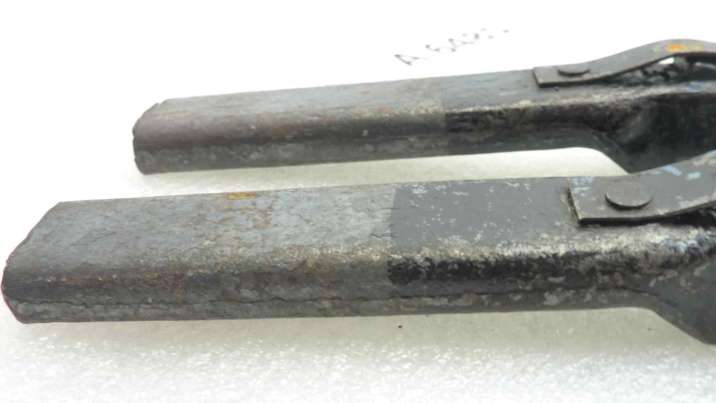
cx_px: 398
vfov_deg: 33.7
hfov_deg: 56.5
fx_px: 665
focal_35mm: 35
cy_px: 202
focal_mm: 4.1
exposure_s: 1/10
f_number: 3.3
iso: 125
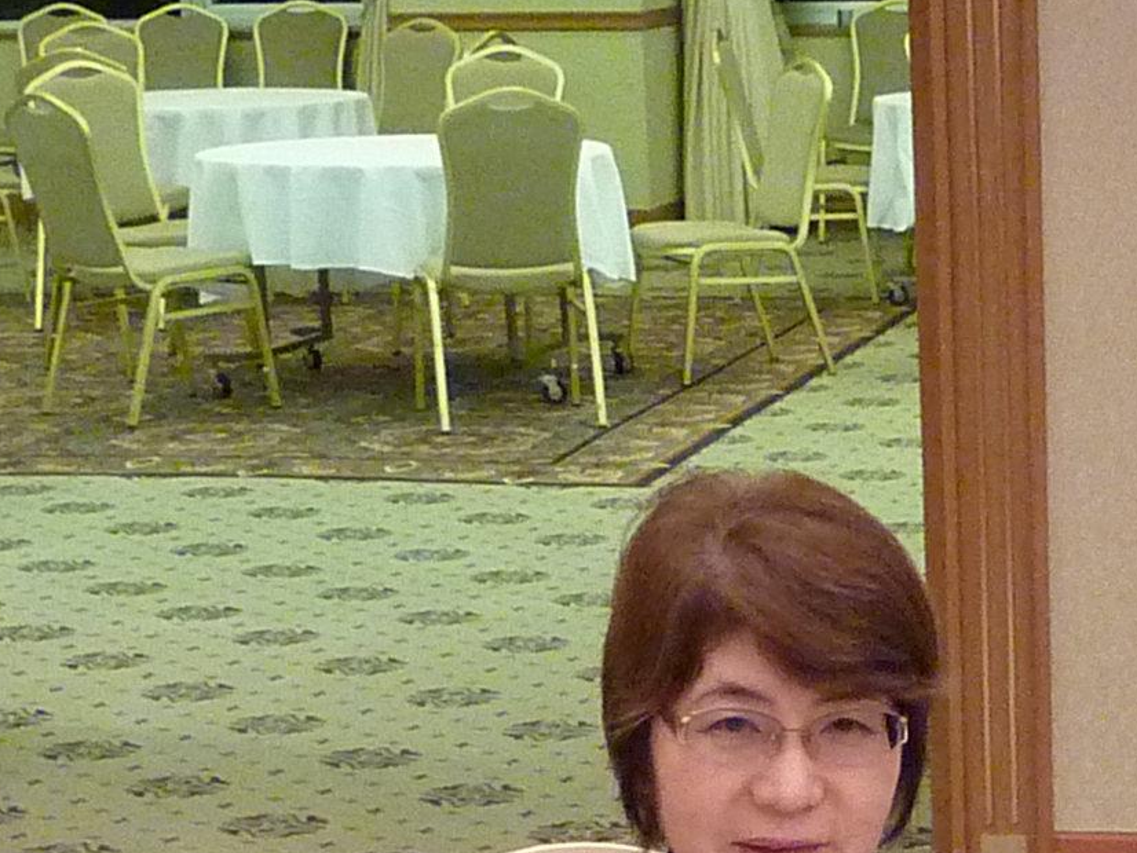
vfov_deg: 12.2
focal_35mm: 119
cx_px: 1255
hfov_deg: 16.1
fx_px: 3910
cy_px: 1007
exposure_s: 1/15
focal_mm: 4.4
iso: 400
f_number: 3.3
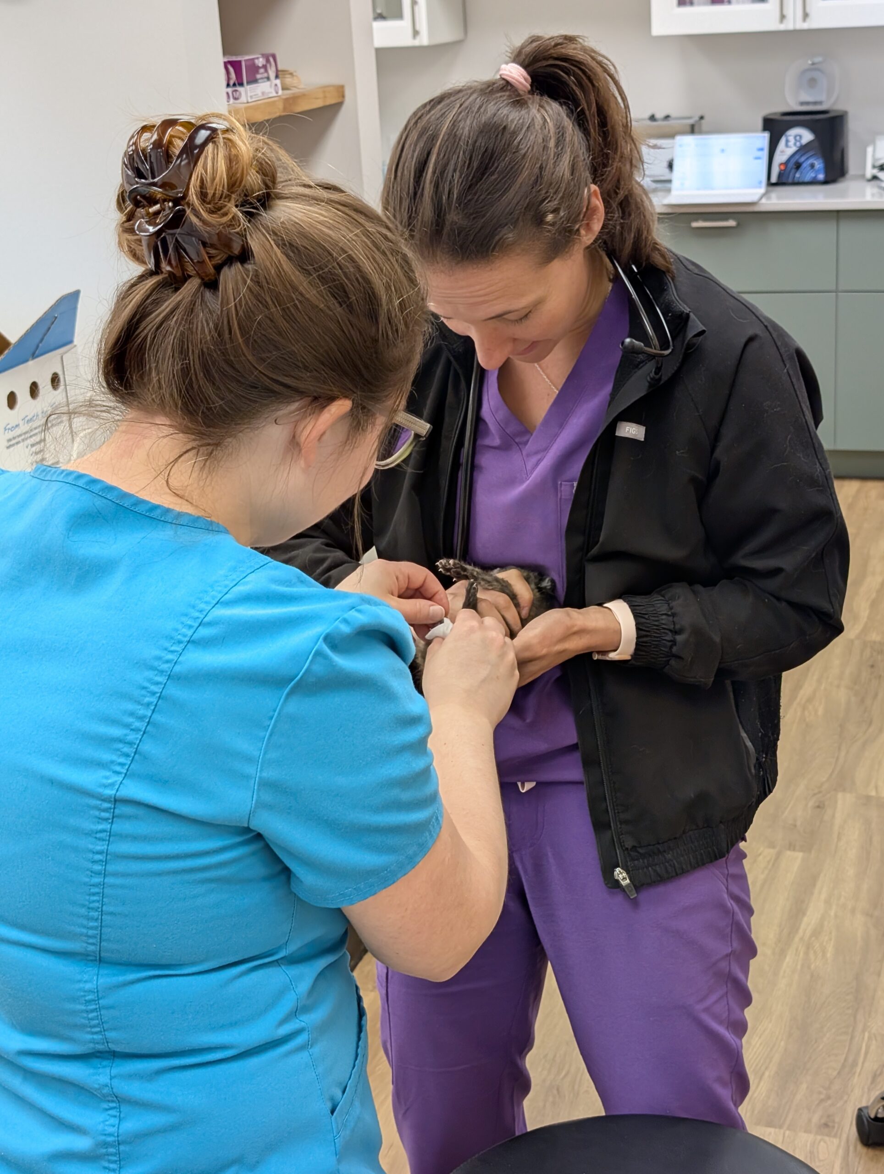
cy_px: 587
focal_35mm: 49
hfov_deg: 29.8
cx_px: 442
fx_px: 1664
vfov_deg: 38.9
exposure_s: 1/120
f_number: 1.68
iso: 163
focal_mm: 6.9
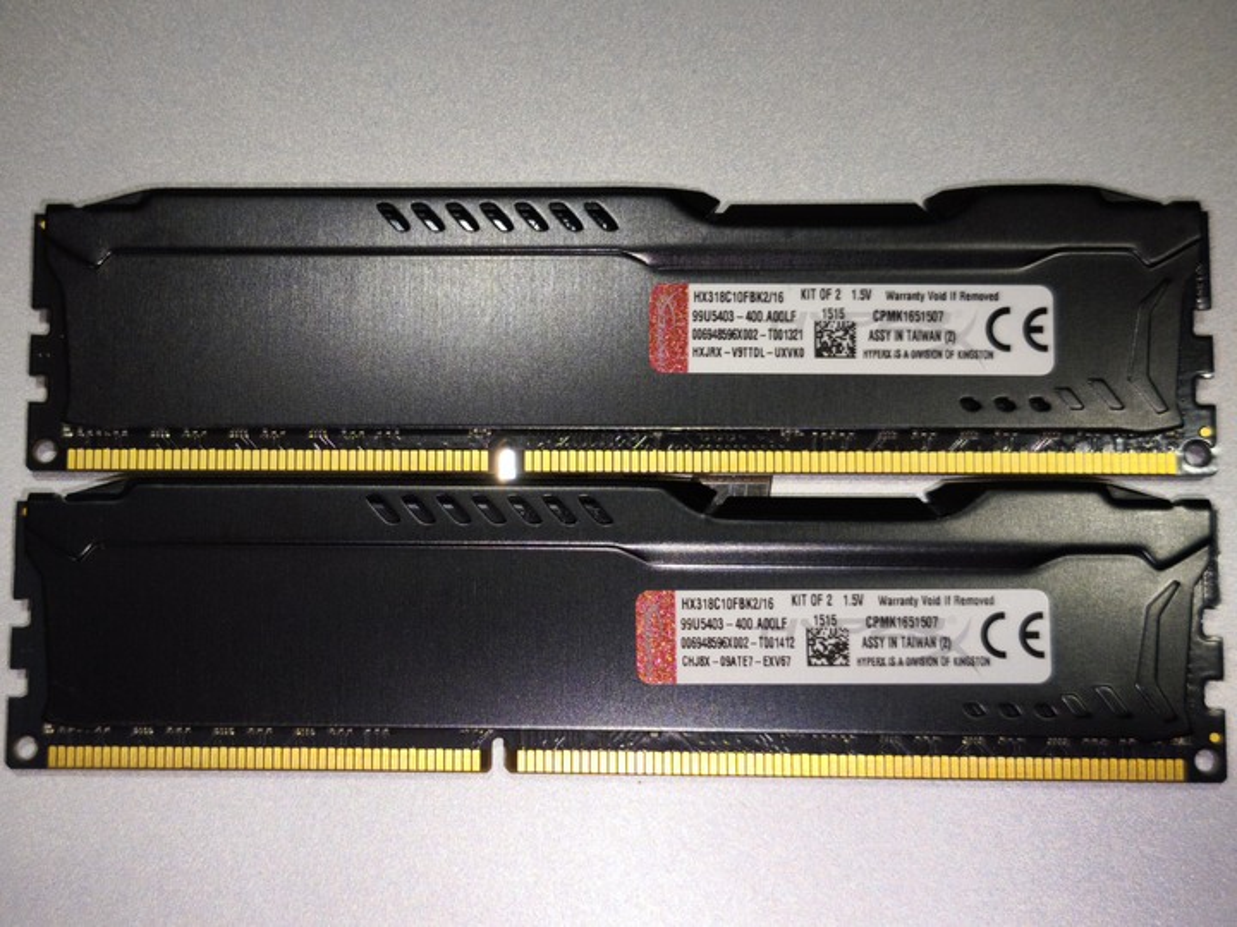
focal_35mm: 60
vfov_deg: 24.4
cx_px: 618
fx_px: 2144
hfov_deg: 32.2
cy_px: 464
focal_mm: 6.57
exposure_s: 1/120
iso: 160
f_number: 1.6
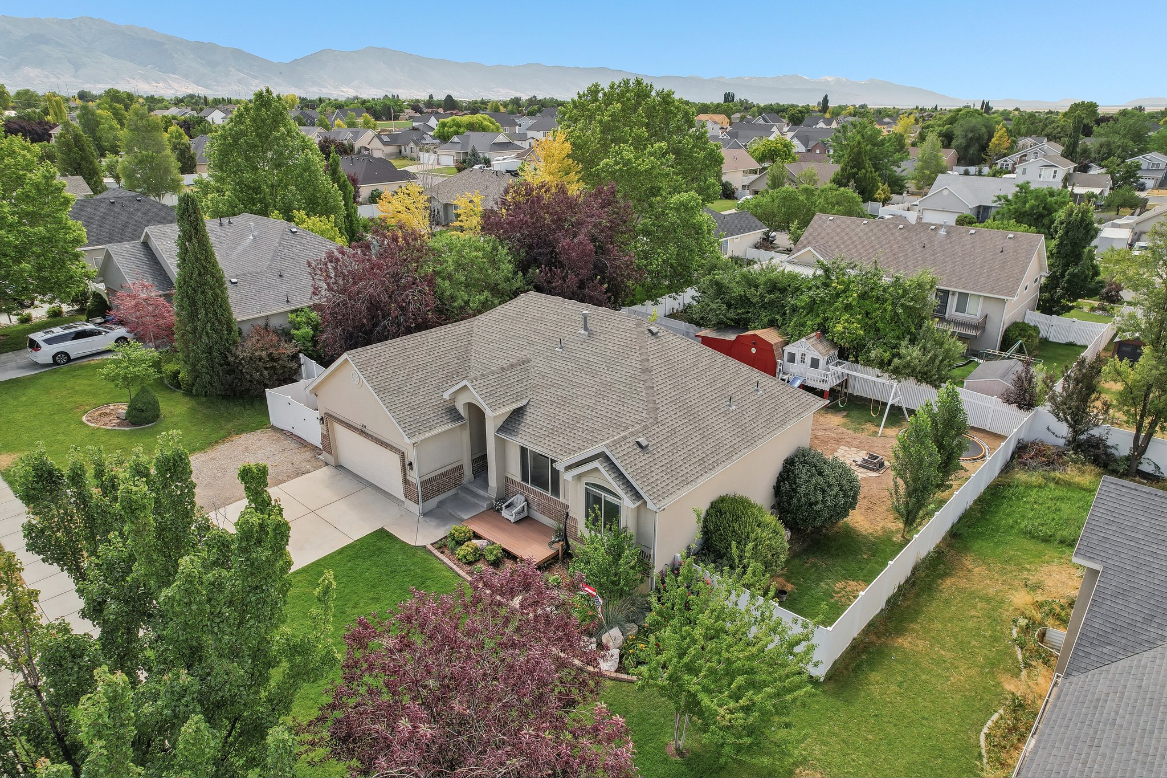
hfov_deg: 78.6
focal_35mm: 22
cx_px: 584
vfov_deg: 57.2
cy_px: 389
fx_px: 713
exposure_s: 1/30
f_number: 2.8
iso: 100
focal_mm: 8.4
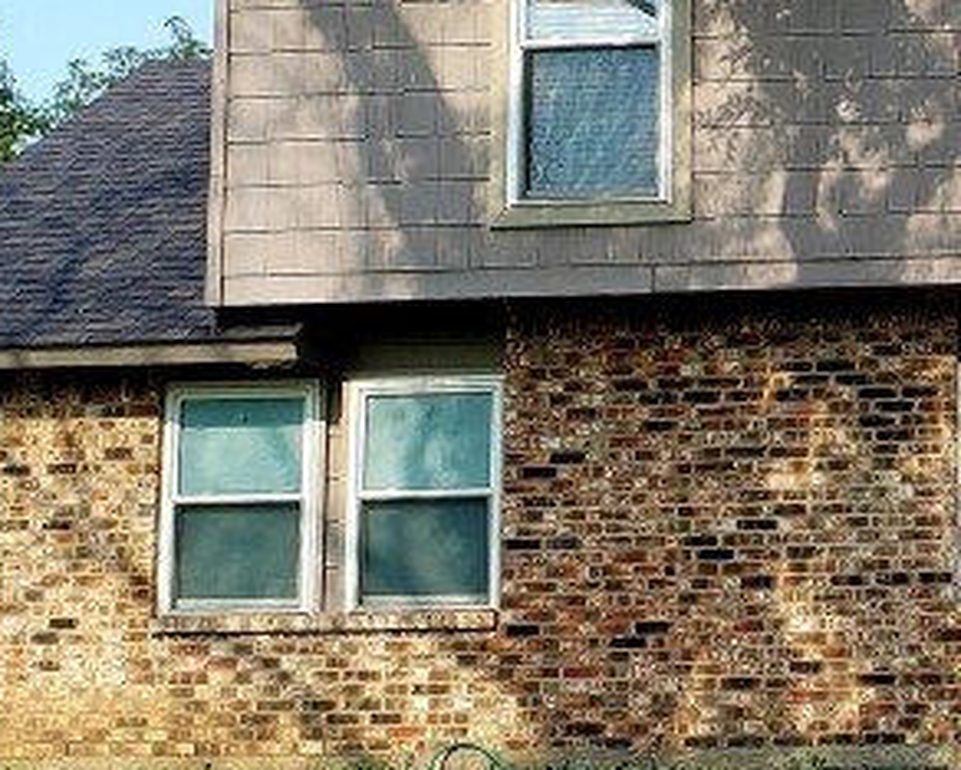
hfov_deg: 20.1
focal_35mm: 89
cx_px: 1172
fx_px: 2533
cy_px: 332
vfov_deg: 17.3
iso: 50
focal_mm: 4.3
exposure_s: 1/768
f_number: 2.4
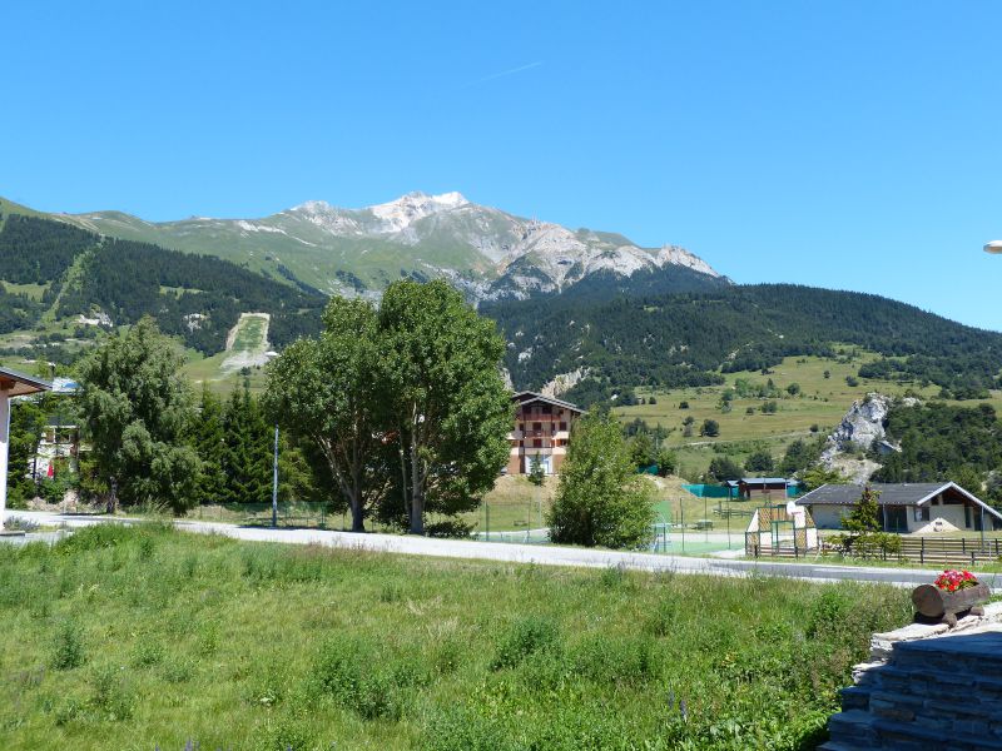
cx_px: 501
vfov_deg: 44.2
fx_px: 926
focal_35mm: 32
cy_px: 376
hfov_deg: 56.8
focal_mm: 5.7
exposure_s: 1/640
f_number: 4
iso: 100
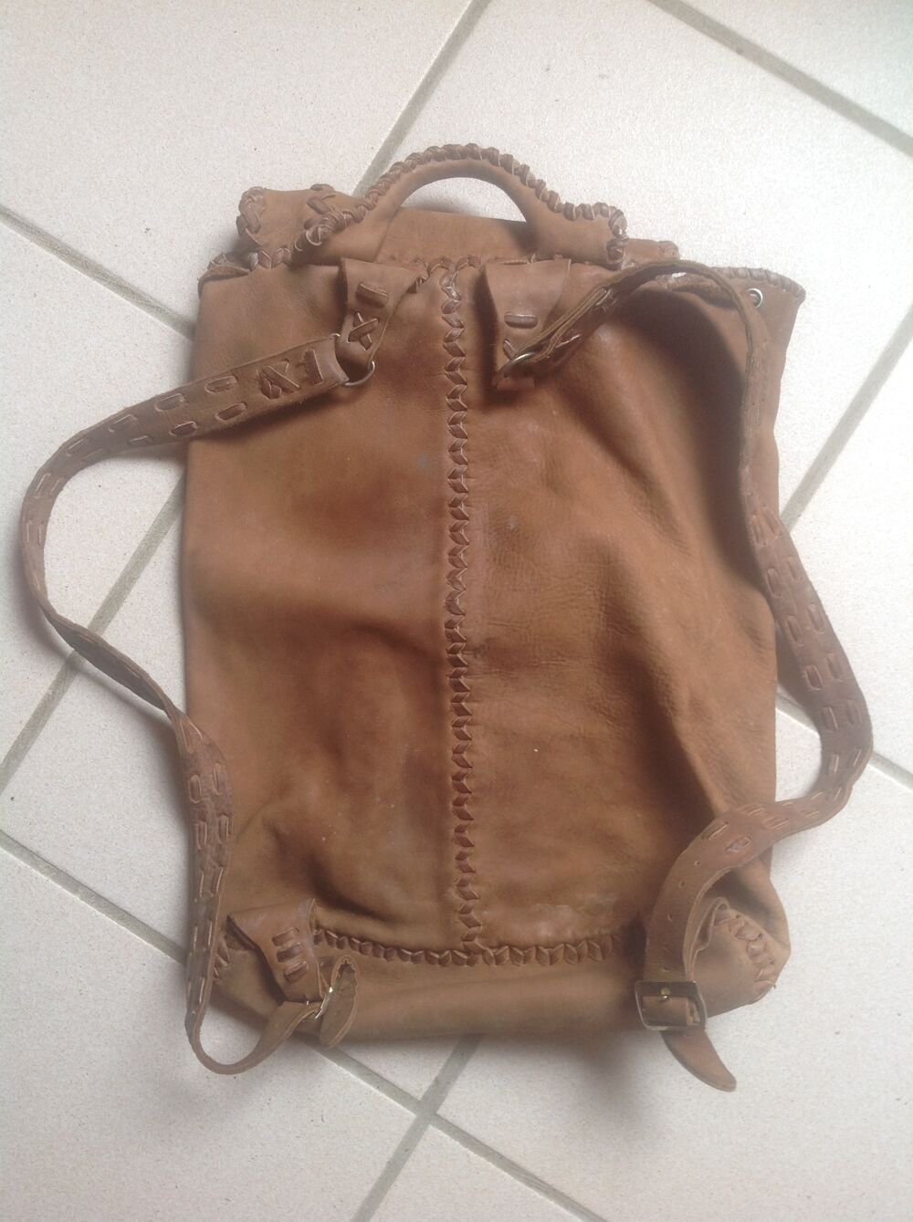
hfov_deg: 40.6
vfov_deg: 52.7
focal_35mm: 35
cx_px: 456
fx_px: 1234
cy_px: 611
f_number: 2.4
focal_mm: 4.28
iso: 50
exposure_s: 1/17
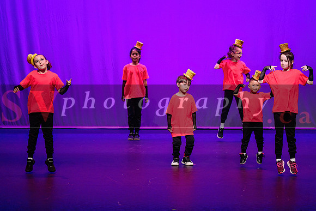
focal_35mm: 162
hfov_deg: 12.6
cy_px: 68
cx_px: 193
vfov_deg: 8.5
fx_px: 1426
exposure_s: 1/400
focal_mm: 120
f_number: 2.8
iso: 1250
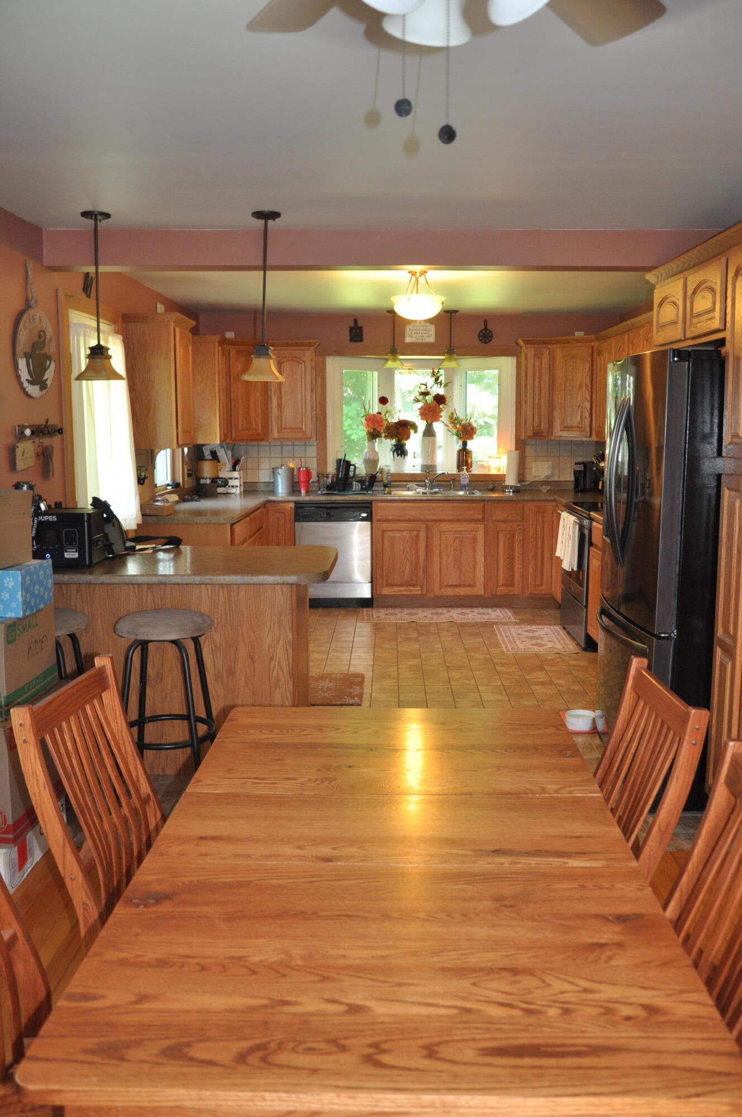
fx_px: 837
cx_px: 371
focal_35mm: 27
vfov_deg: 67.4
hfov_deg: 47.8
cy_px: 558
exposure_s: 1/30
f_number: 3.5
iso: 500
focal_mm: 18
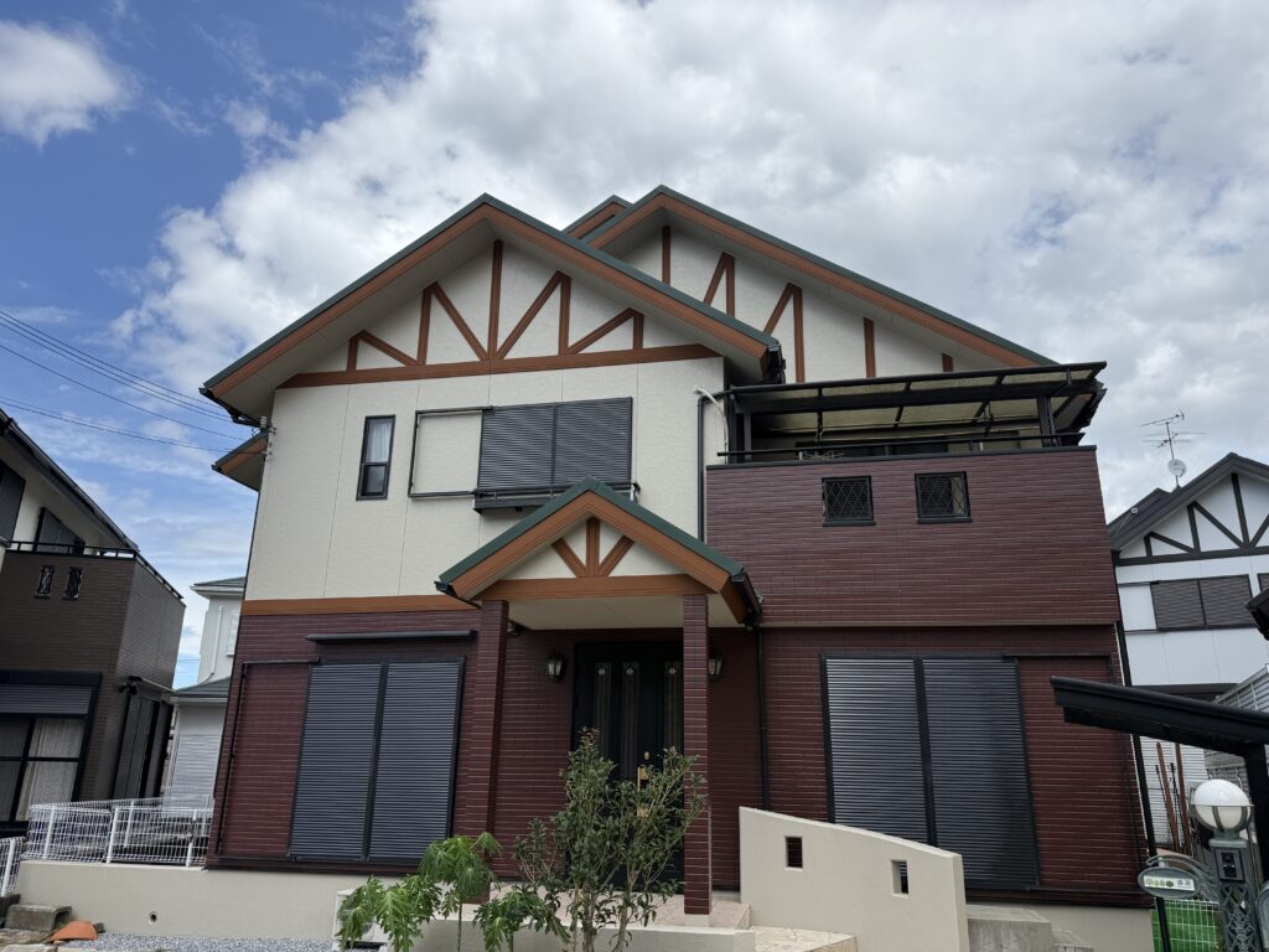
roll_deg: -1.6
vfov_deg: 56.8
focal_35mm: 24
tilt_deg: +16.0
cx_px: 634
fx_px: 880
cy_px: 476
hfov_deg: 71.6
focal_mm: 6.76
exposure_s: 1/5319
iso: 80
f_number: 1.78
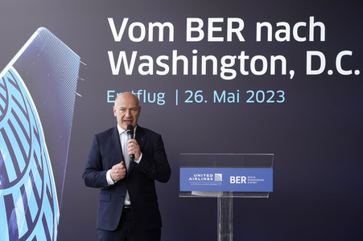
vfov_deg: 18.4
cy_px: 120
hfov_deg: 27.4
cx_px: 182
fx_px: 746
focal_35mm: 74
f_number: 6.3
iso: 640
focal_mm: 74
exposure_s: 1/200
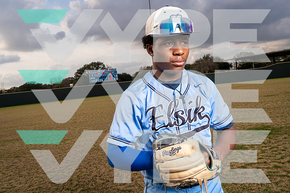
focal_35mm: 29
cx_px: 145
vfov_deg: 45.0
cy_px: 96
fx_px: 234
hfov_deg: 63.6
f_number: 11
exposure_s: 1/250
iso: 250
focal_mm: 29
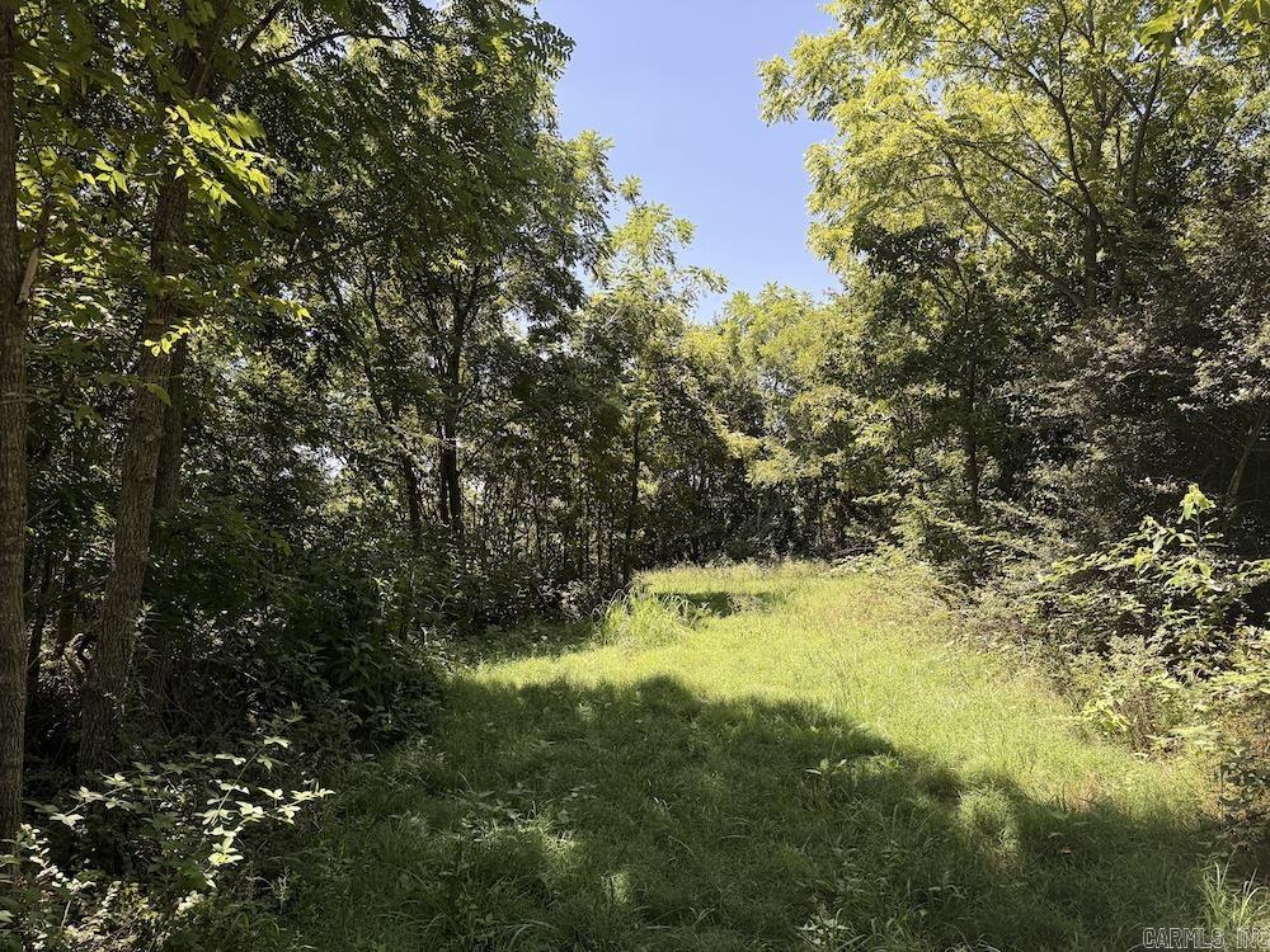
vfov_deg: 56.8
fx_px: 881
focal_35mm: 24
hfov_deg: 71.6
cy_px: 476
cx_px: 635
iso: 100
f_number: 1.78
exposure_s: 1/1156
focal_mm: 6.76
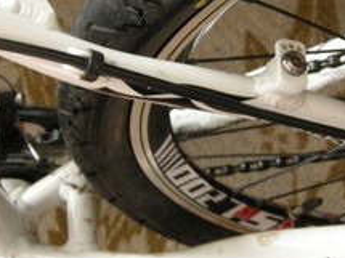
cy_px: 135
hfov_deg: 14.6
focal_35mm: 134
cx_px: 302
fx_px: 1335
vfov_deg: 11.1
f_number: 2.7
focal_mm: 7.5
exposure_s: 1/52
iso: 400
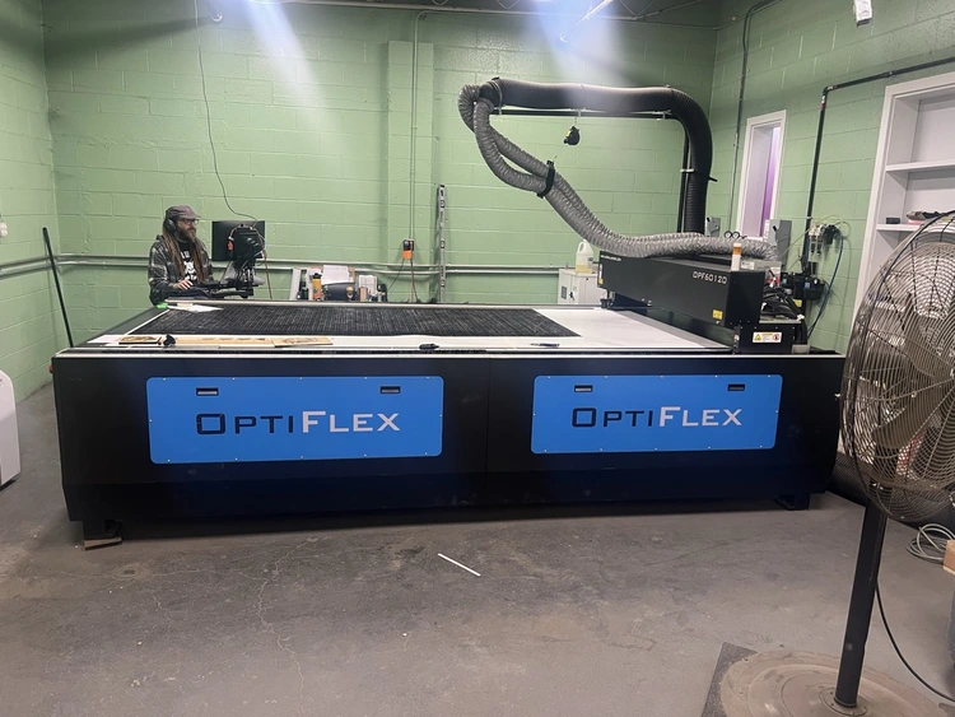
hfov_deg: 67.3
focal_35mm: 26
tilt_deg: -11.4
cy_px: 358
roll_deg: -0.9
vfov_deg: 53.1
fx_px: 718
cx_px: 478
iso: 125
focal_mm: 5.7
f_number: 1.5
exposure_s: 1/60
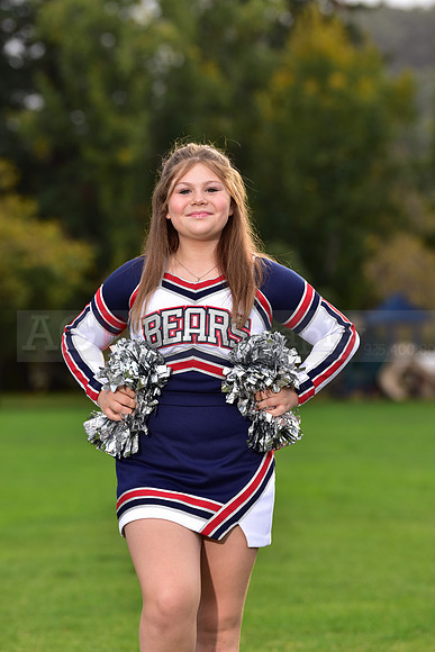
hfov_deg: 9.2
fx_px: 2717
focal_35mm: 150
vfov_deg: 13.7
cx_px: 218
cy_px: 326
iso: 160
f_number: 4.5
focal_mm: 150
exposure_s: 1/250
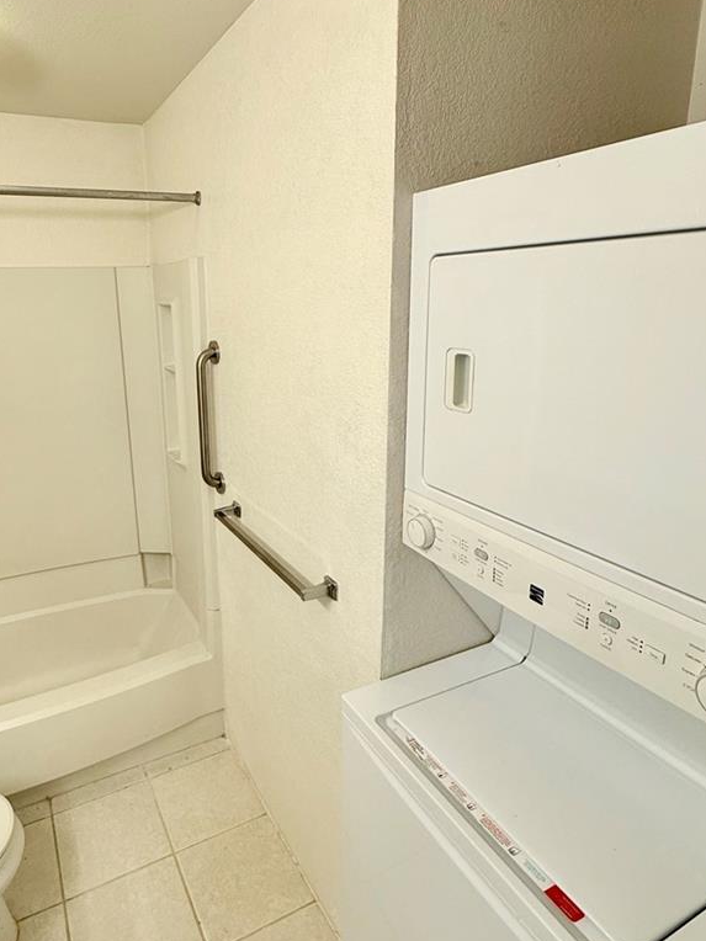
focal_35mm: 22
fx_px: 598
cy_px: 445
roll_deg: +0.5
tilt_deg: -14.1
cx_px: 274
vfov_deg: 76.3
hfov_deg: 60.4
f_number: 2.2
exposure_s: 1/120
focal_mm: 2.22
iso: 100
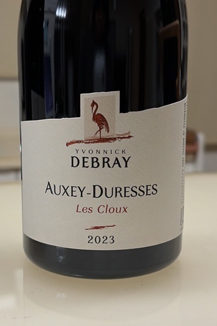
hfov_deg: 44.9
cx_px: 102
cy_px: 165
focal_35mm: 29
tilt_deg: -10.4
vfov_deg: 63.7
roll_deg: -0.8
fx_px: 262
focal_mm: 5.96
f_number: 1.6
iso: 125
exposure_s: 1/50
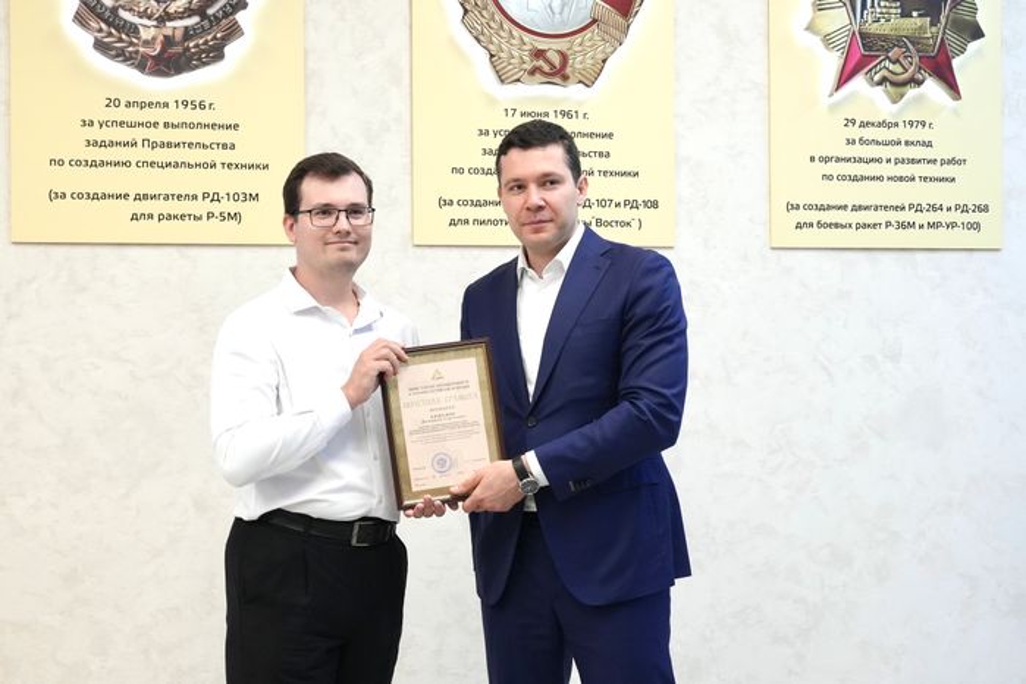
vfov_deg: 26.5
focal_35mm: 51
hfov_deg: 38.9
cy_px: 342
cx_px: 513
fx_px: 1453
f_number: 5.6
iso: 3200
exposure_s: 1/160
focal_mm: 34
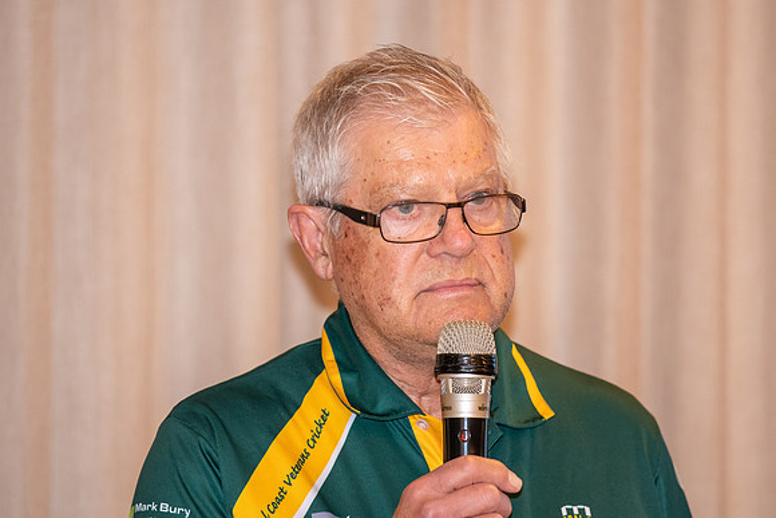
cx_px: 358
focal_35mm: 325
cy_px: 241
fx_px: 7006
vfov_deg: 4.2
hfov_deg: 6.3
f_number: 2.8
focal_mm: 200
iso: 1000
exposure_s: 1/60
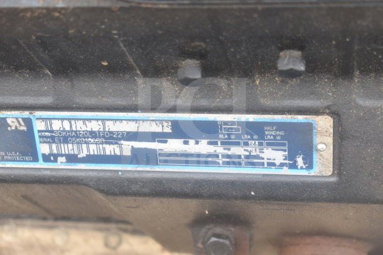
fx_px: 878
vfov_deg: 16.6
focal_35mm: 82
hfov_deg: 24.6
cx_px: 192
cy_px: 128
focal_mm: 55
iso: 720
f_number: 5.6
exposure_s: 1/100
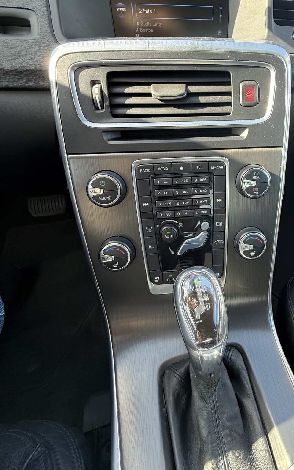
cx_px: 205
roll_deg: -3.2
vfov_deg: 90.3
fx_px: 231
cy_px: 195
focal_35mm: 18
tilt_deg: -39.4
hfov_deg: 62.7
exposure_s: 1/99
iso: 100
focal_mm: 2.22
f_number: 2.2
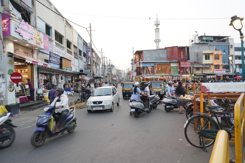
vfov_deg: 53.1
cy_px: 82
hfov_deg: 73.7
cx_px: 122
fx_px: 163
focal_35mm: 24
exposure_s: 1/80
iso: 3200
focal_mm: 24
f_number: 14
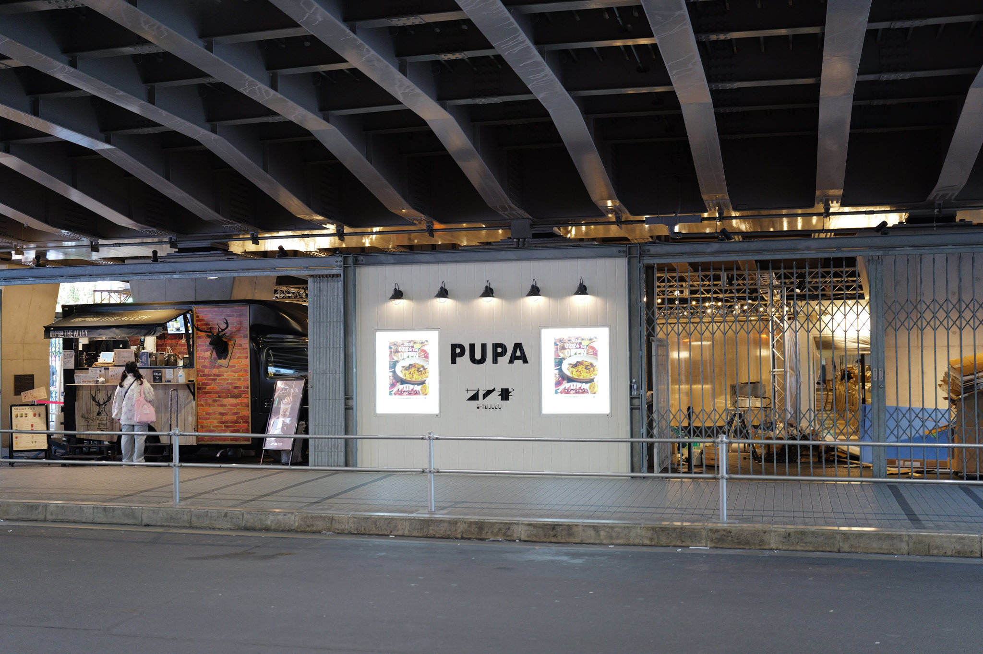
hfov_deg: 45.5
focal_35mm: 43
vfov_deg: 31.2
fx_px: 1173
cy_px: 327
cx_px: 492
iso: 1250
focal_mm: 43
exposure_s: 1/80
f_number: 2
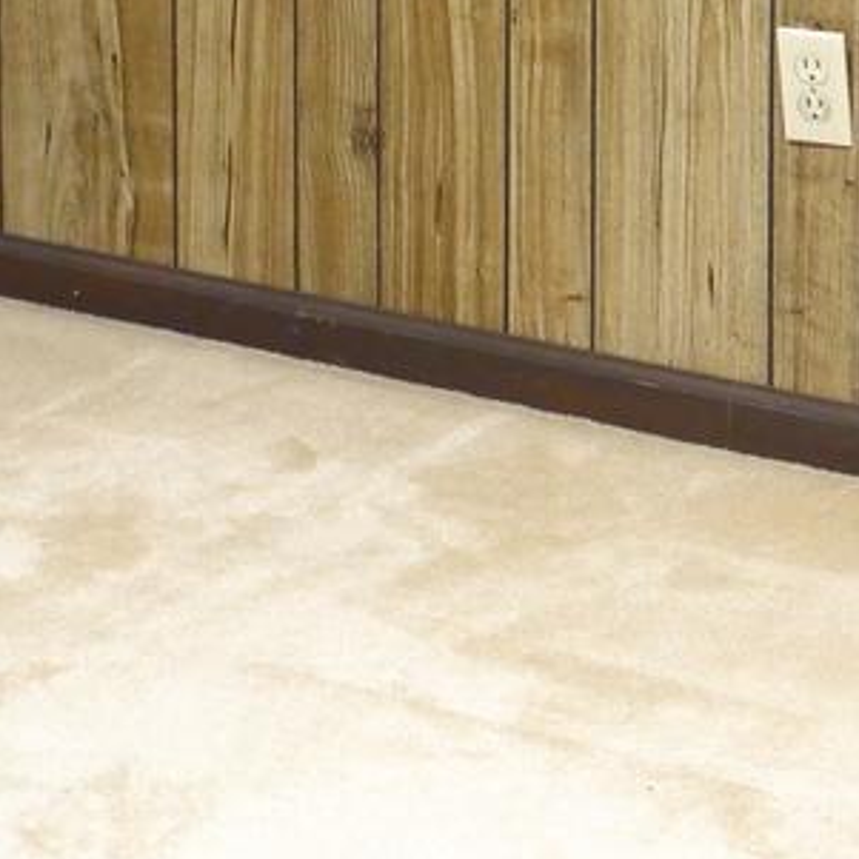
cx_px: 1367
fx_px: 3734
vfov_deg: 12.2
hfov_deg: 12.4
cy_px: -592
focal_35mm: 133
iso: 1600
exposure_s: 1/12
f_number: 8
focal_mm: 15
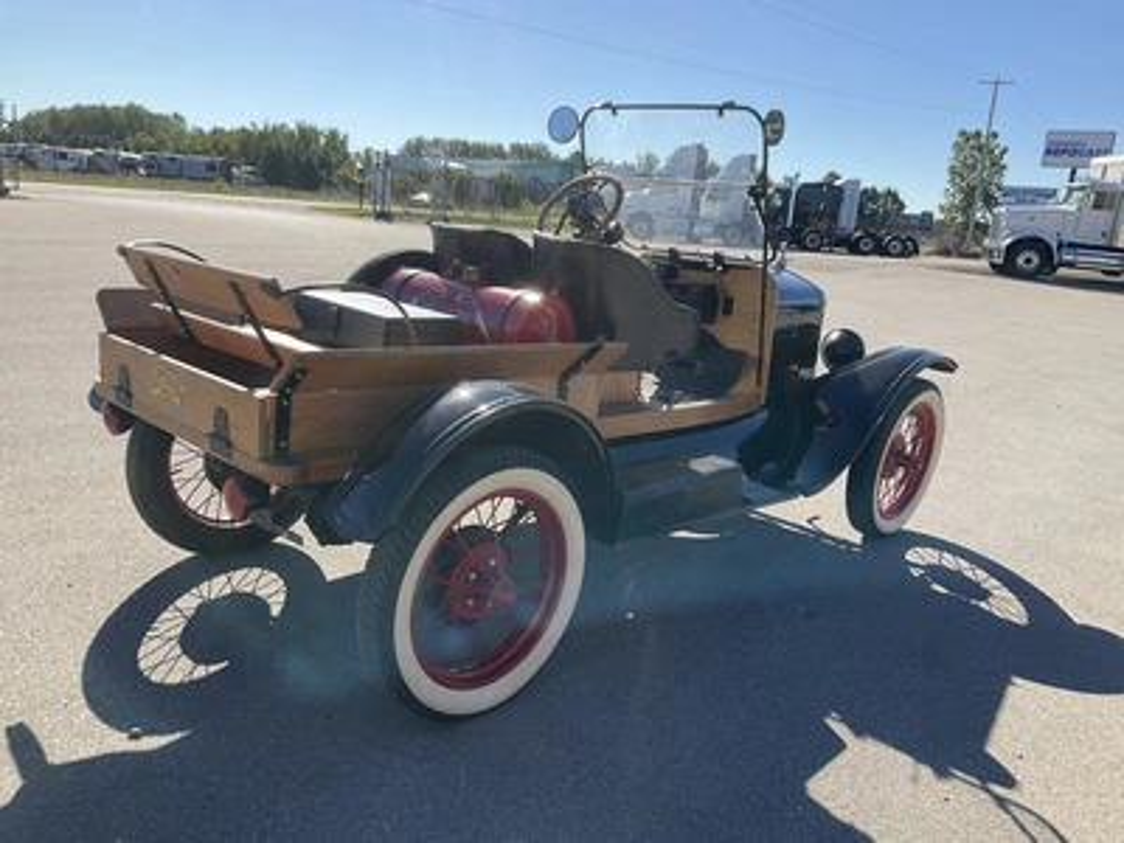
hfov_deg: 61.7
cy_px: 422
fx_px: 942
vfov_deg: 48.2
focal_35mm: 29
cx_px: 562
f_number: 1.8
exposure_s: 1/1577
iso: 25
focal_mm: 3
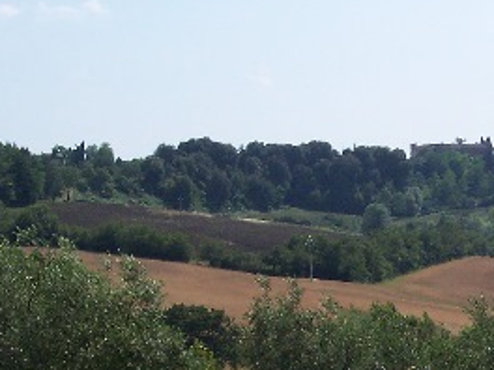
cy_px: 234
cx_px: 500
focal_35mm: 115
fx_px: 1641
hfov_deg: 16.7
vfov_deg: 12.9
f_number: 4.8
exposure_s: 1/1000
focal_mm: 8
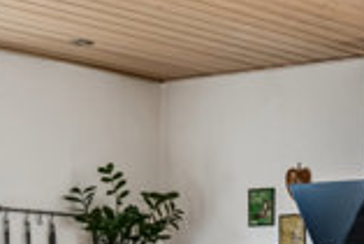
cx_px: 765
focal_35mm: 112
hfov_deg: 14.5
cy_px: 317
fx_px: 1133
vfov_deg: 11.9
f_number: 7.1
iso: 1000
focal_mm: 22
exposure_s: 1/60
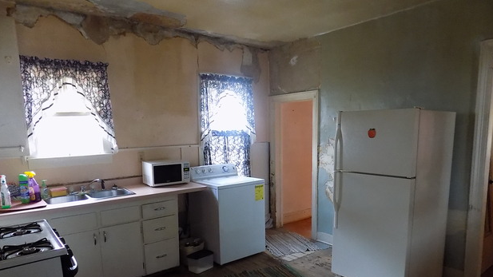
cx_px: 245
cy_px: 185
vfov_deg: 43.7
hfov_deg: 71.9
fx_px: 340
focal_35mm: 26
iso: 400
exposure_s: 1/15
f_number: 3.1
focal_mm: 4
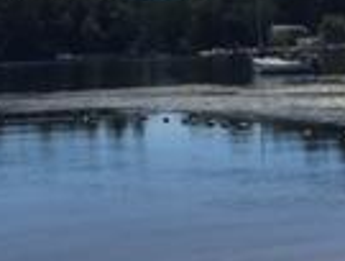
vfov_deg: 10.9
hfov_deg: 14.2
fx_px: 1369
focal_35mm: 137
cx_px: 28
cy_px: 82
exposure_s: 1/3597
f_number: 2.2
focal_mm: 4.15
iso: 32
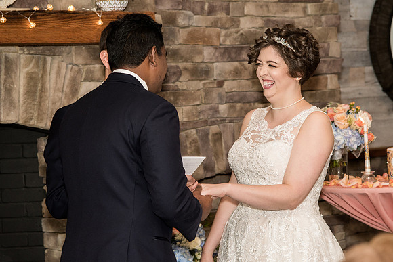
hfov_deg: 16.1
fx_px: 1392
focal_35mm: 128
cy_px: 131
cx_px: 196
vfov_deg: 10.8
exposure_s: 1/160
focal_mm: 85
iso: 640
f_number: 5
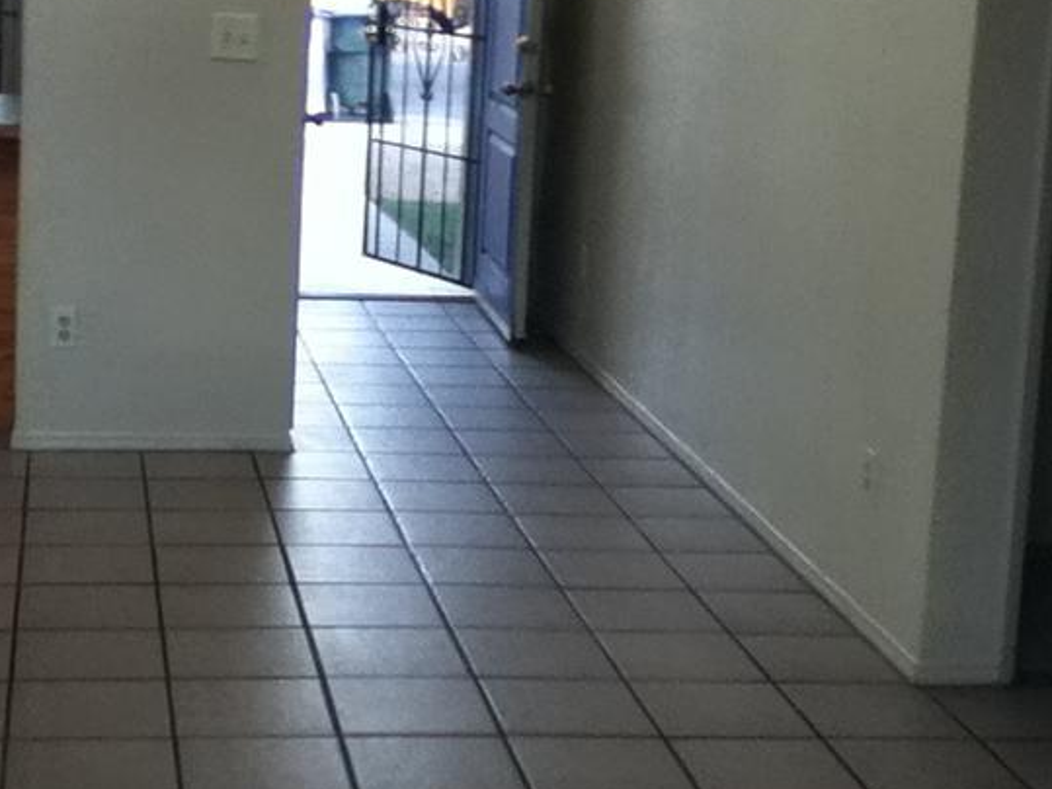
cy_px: 236
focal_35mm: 57
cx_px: 336
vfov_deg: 25.5
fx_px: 1732
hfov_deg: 33.4
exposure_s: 1/40
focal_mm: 3.85
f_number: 2.4
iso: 80
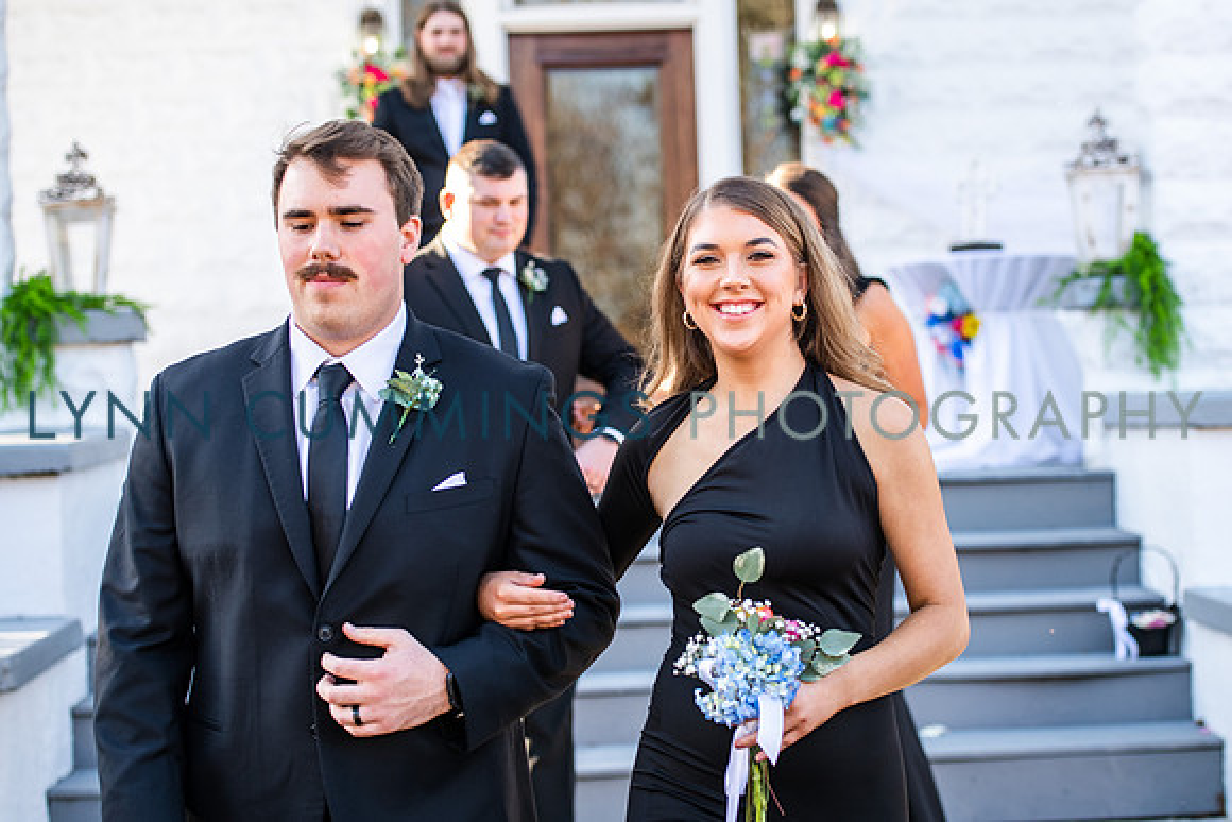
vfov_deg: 17.2
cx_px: 697
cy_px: 411
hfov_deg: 25.6
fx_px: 2710
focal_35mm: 79
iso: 200
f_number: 3.5
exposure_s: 1/250
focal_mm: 70
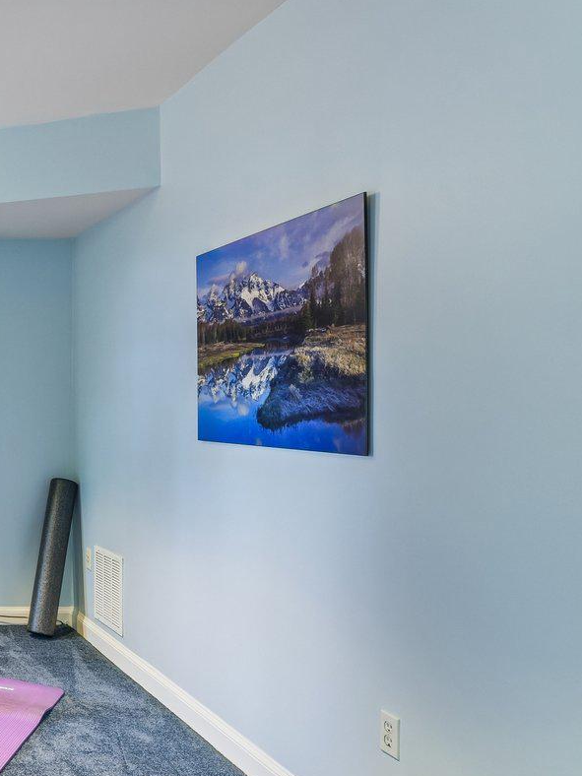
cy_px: 414
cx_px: -215
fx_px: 785
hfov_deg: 30.1
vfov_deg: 52.6
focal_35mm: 35
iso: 400
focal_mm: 14
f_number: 8
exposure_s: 1/2.5
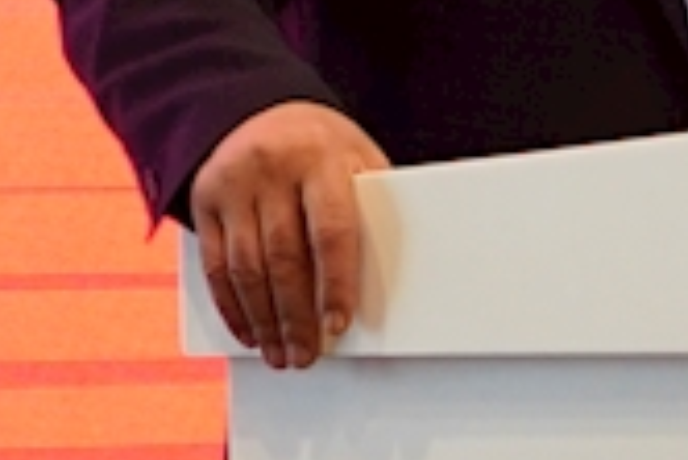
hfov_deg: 3.8
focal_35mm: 542
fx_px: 10367
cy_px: -207
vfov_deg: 2.5
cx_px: 816
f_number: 1.8
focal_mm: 50
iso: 1600
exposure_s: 1/200
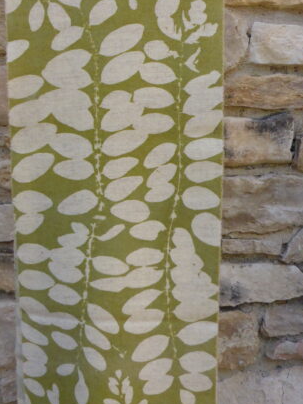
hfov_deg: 34.2
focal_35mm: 42
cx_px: 119
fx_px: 490
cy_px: 212
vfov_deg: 44.8
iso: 400
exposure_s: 1/640
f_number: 3.3
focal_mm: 4.3
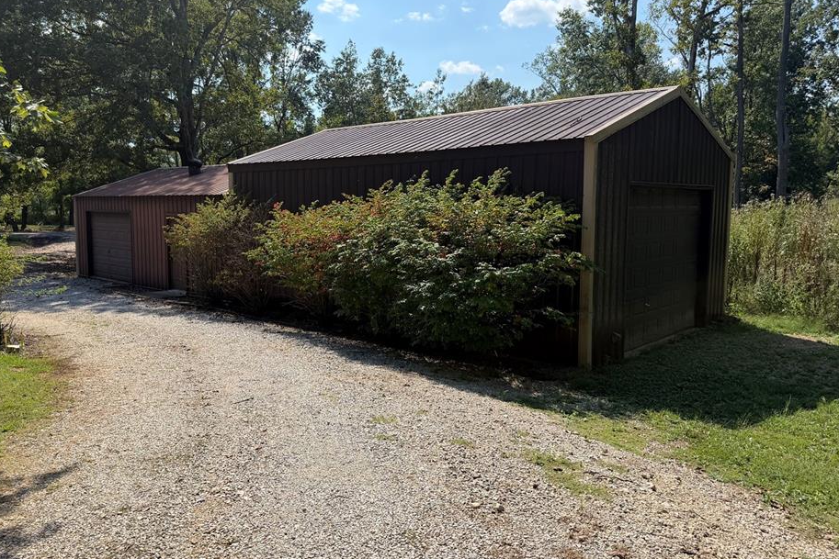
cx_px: 370
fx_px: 653
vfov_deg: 46.4
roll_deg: +0.4
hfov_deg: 65.3
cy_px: 268
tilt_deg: -5.6
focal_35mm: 28
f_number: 1.78
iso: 80
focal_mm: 6.76
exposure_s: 1/4405
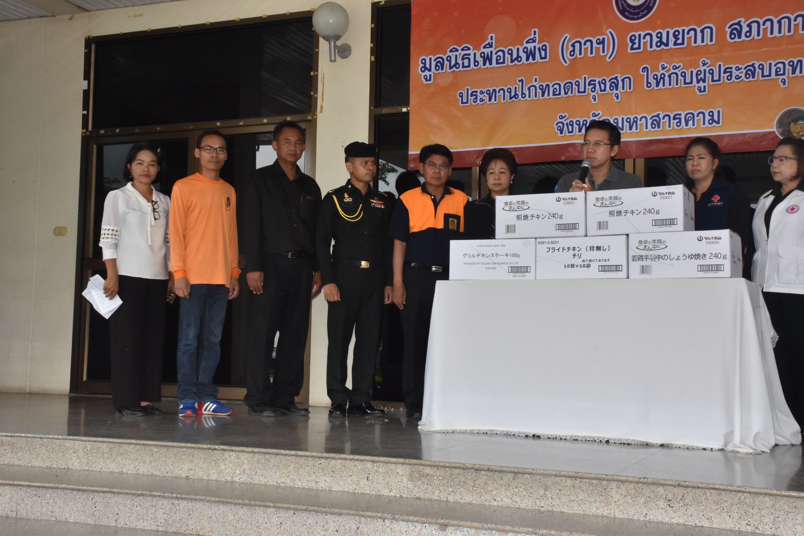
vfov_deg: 29.9
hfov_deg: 43.6
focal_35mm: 45
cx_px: 402
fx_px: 1005
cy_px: 268
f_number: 18
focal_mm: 30
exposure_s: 1/200
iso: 1250
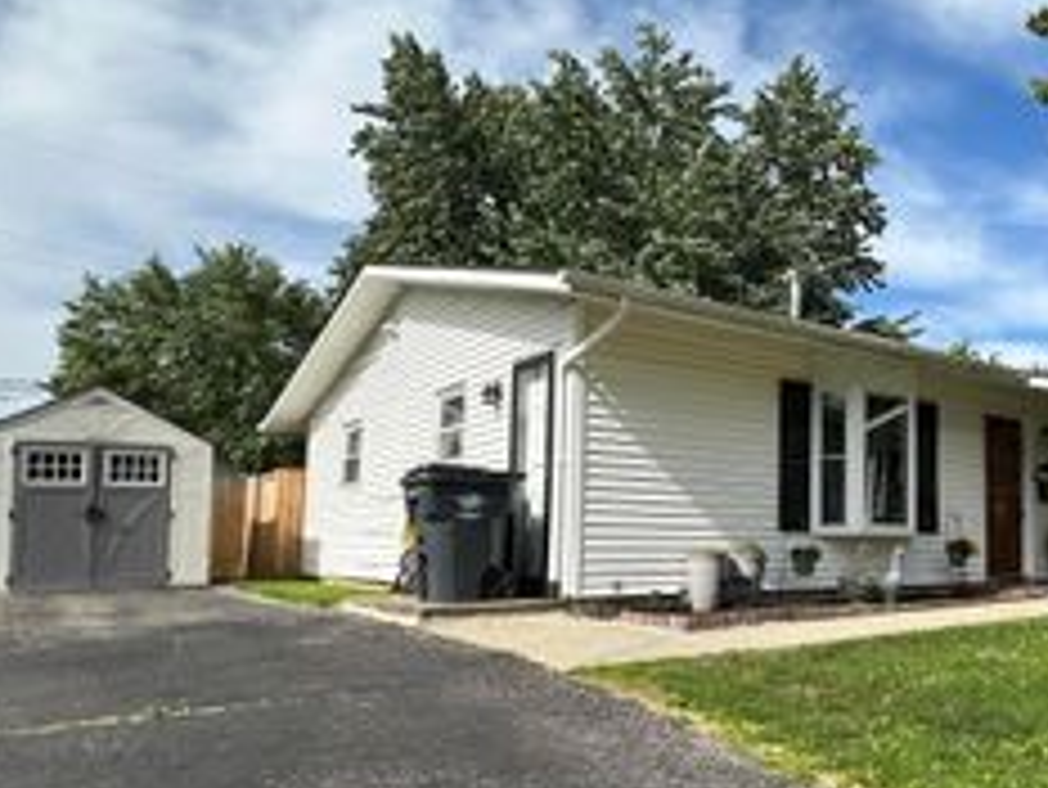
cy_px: 462
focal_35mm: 30
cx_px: 810
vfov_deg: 46.6
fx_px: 909
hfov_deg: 56.4
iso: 50
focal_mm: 2.22
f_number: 2.2
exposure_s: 1/2092
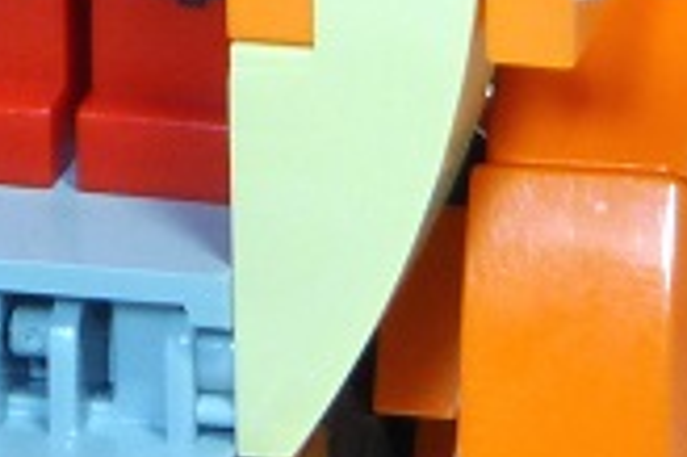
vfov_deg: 2.3
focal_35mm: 597
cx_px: 113
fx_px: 11381
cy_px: -1061
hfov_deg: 3.5
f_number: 5.2
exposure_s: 1/30
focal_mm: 15.1
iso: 100
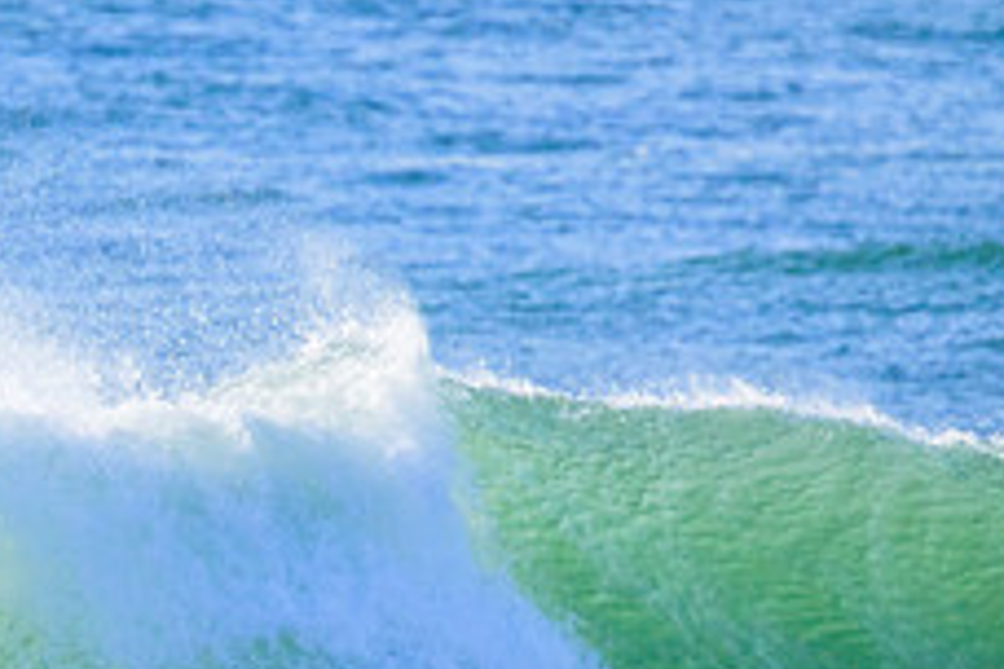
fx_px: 56722
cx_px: -260
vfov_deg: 0.7
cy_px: 768
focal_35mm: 2034
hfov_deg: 1.0
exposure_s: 1/2000
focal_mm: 800
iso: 2800
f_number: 11
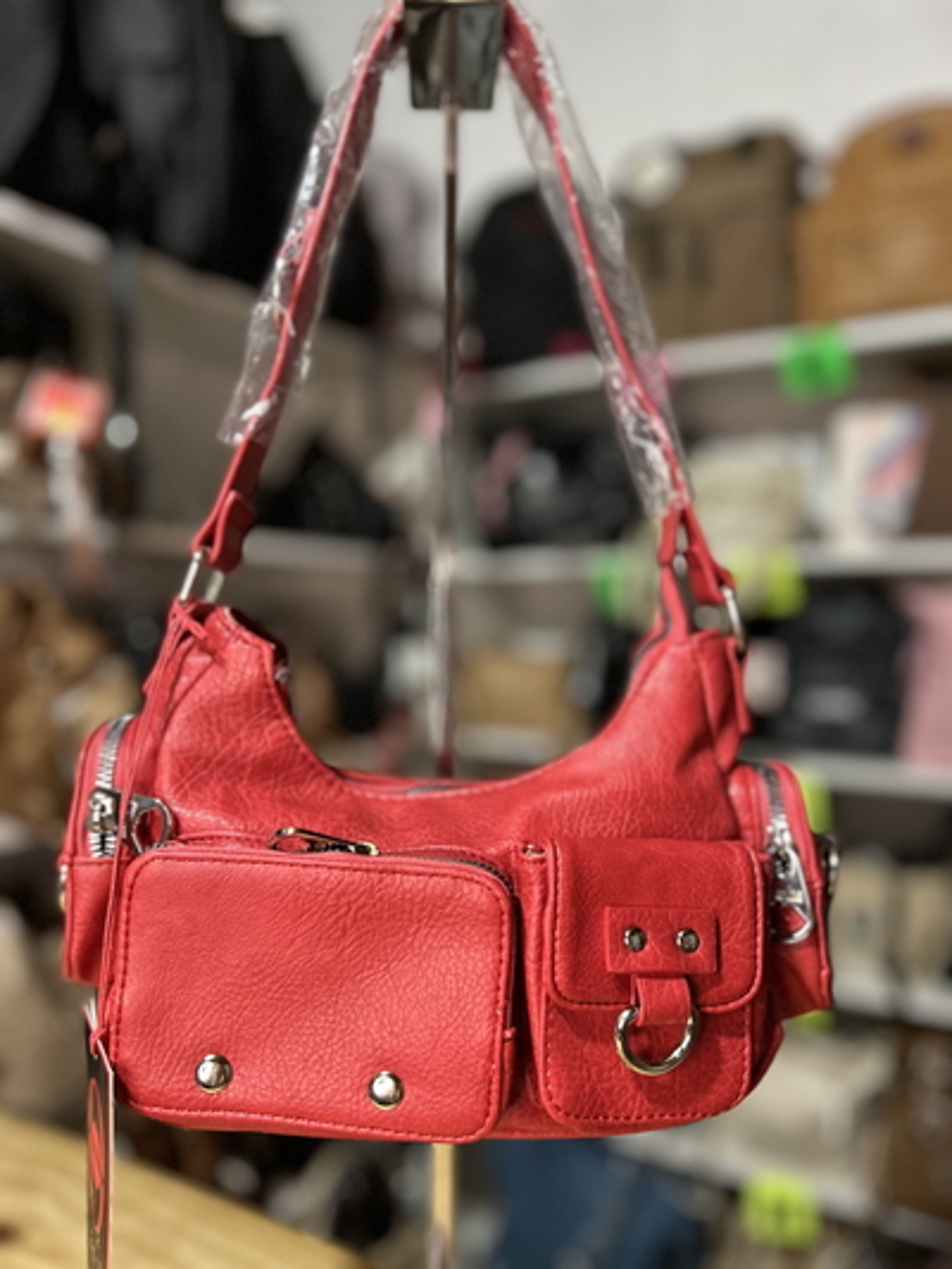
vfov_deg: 67.3
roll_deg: +0.4
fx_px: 953
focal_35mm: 26
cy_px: 634
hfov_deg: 53.1
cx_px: 476
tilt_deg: -0.4
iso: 320
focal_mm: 5.7
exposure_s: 1/50
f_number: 1.5
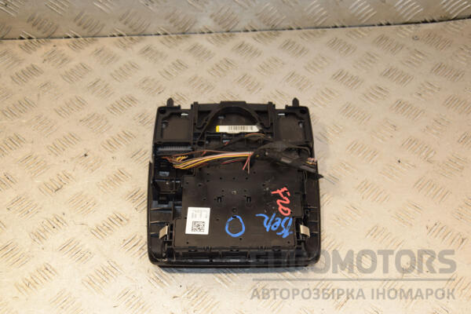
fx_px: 667
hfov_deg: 38.9
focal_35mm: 51
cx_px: 236
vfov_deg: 26.5
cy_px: 157
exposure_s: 1/200
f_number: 5.6
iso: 800
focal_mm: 34
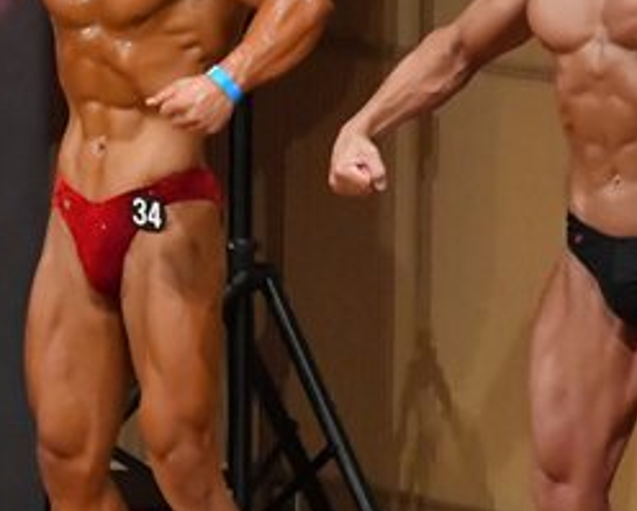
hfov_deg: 2.7
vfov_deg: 2.2
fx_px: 13269
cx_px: -148
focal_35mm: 703
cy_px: 241
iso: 9000
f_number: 5.6
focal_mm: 160
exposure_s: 1/400
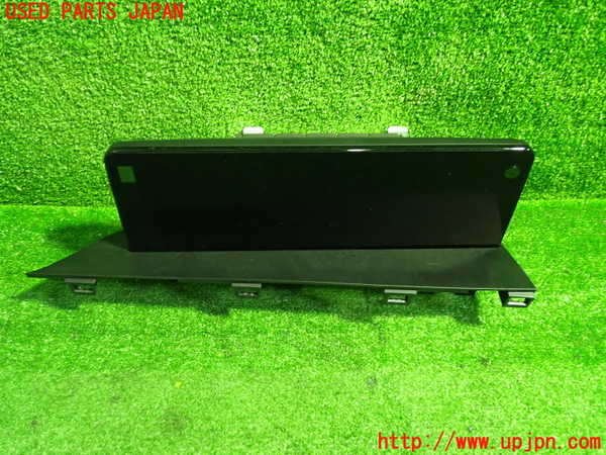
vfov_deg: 46.8
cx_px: 303
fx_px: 525
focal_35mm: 30
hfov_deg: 60.0
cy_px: 228
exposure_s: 1/30
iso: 800
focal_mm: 5.4
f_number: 2.3
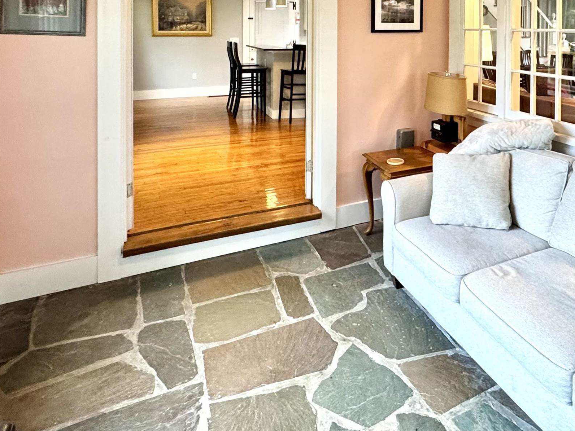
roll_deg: -0.6
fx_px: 449
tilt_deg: -1.2
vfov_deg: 46.2
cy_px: 39
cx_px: 399
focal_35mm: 27
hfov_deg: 63.1
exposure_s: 1/60
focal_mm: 2.22
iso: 250
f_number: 2.2
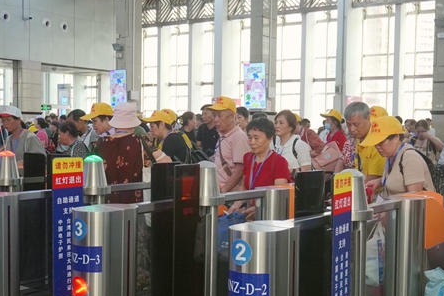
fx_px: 674
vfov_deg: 24.7
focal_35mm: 55
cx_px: 235
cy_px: 164
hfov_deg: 36.4
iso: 1600
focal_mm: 27
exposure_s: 1/160
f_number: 4.5
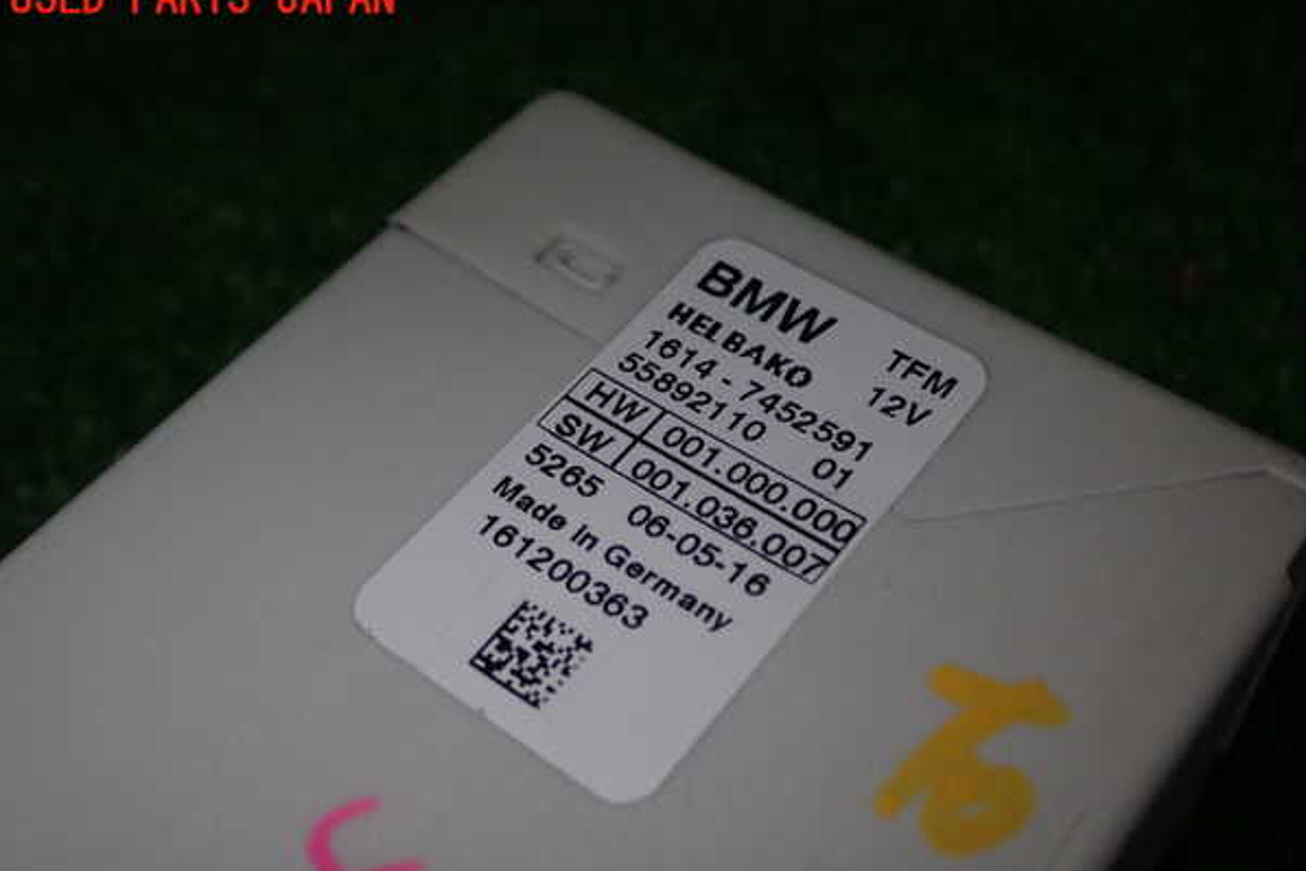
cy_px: 464
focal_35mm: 46
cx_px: 654
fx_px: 1669
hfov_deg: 42.7
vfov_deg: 29.2
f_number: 9
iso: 200
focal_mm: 7.84
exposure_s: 1/40
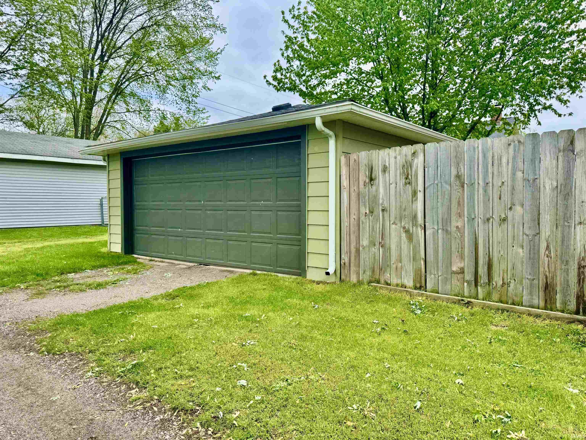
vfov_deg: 56.8
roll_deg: +0.6
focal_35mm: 24
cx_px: 293
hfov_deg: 71.6
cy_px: 220
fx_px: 406
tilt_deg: -4.4
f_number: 1.78
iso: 80
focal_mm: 6.76
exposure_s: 1/1524
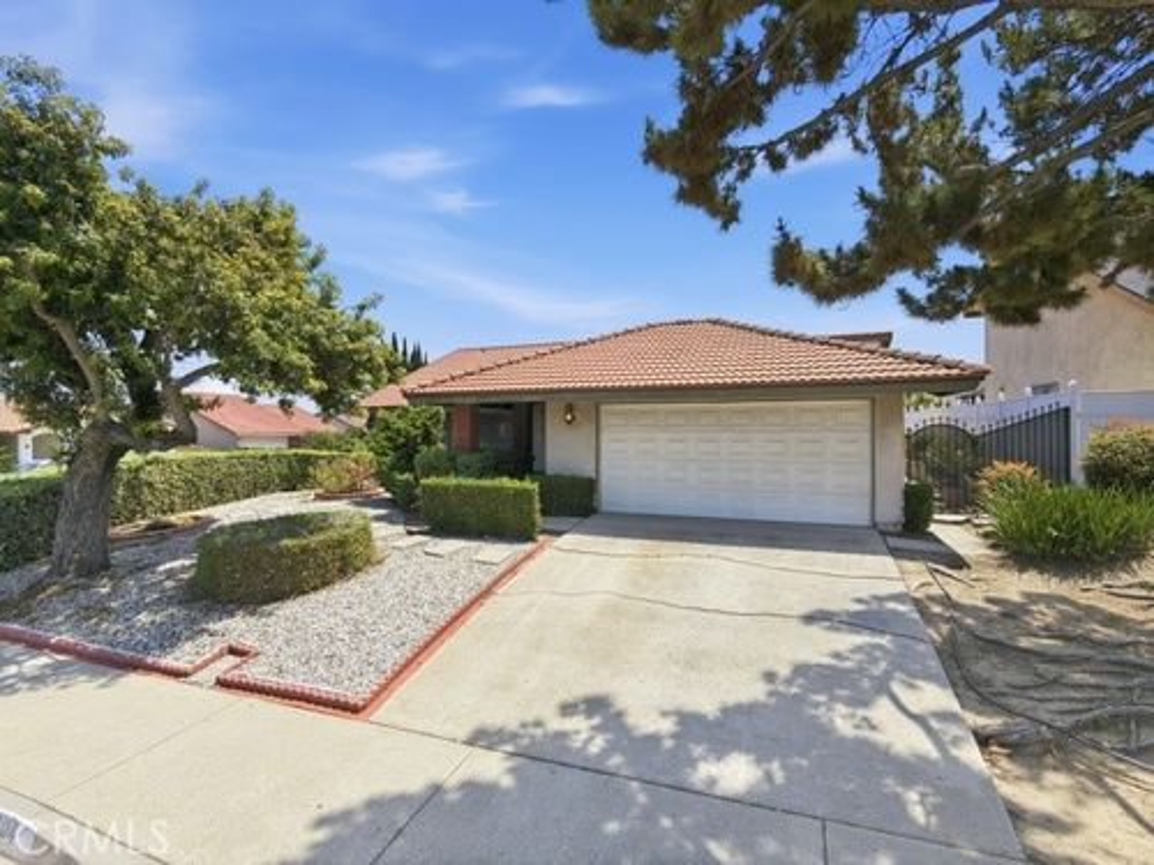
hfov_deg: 94.5
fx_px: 533
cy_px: 432
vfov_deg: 78.1
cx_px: 577
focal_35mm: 16
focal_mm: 3
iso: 290
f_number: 2.2
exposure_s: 1/1600
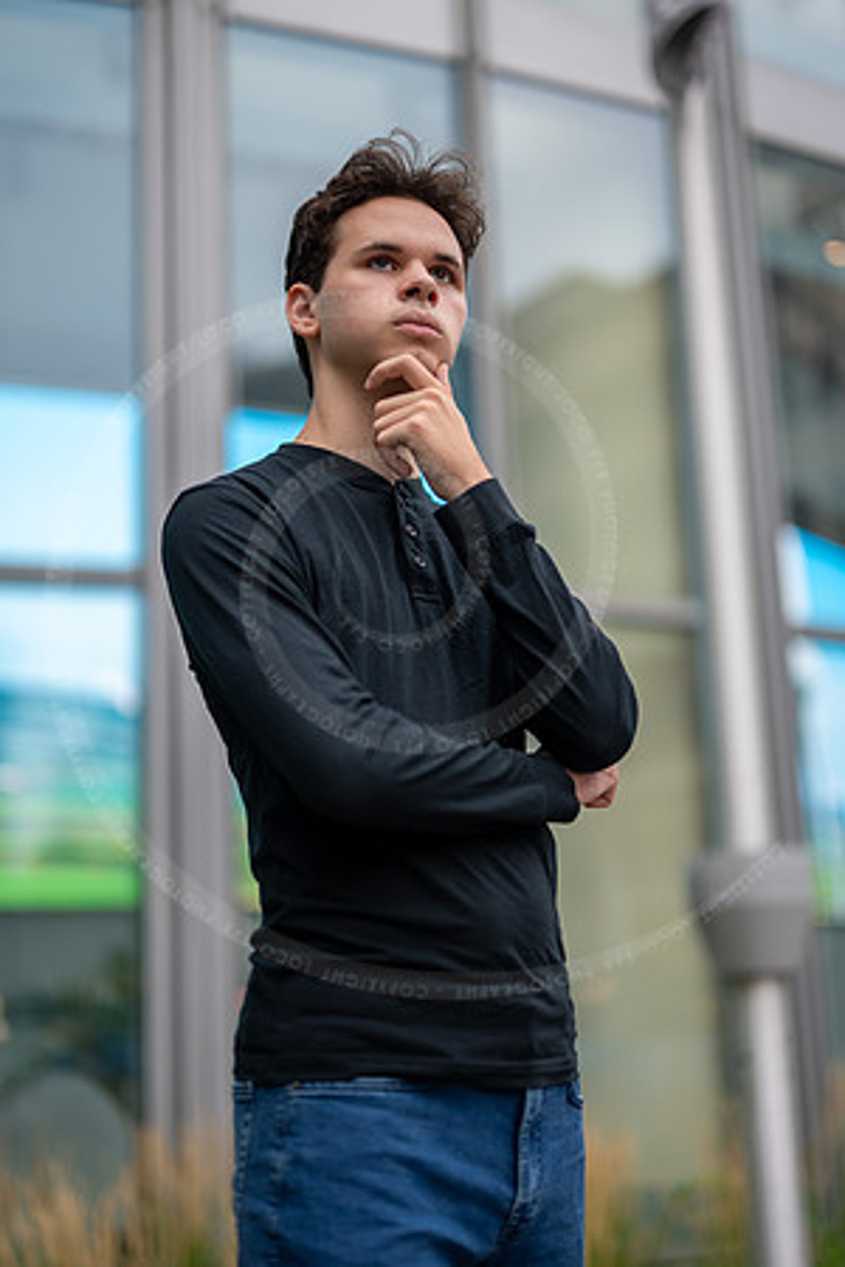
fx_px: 1760
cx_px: 422
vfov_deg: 39.6
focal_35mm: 50
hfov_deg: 27.0
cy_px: 634
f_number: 1.2
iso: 160
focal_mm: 50
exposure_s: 1/500
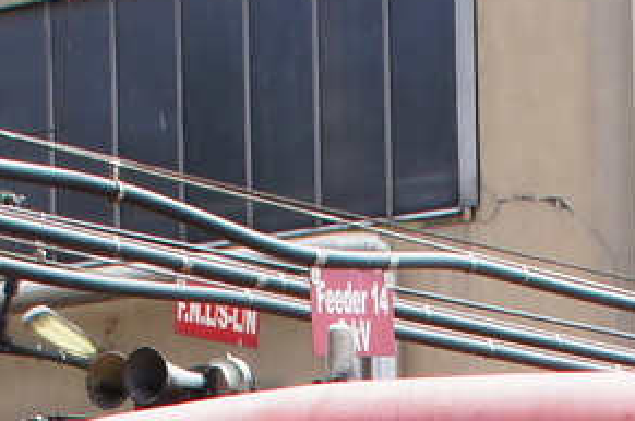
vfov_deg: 6.0
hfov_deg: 9.4
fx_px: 3839
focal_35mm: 218
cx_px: 574
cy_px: 1064
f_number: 9
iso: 100
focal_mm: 22
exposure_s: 1/60
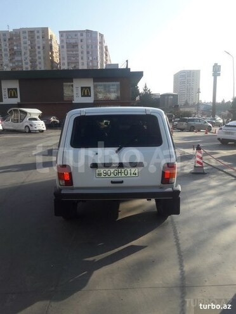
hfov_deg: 49.7
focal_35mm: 28
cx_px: 118
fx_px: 255
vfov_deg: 63.4
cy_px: 157
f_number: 1.9
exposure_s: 1/1133
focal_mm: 3.7
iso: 40
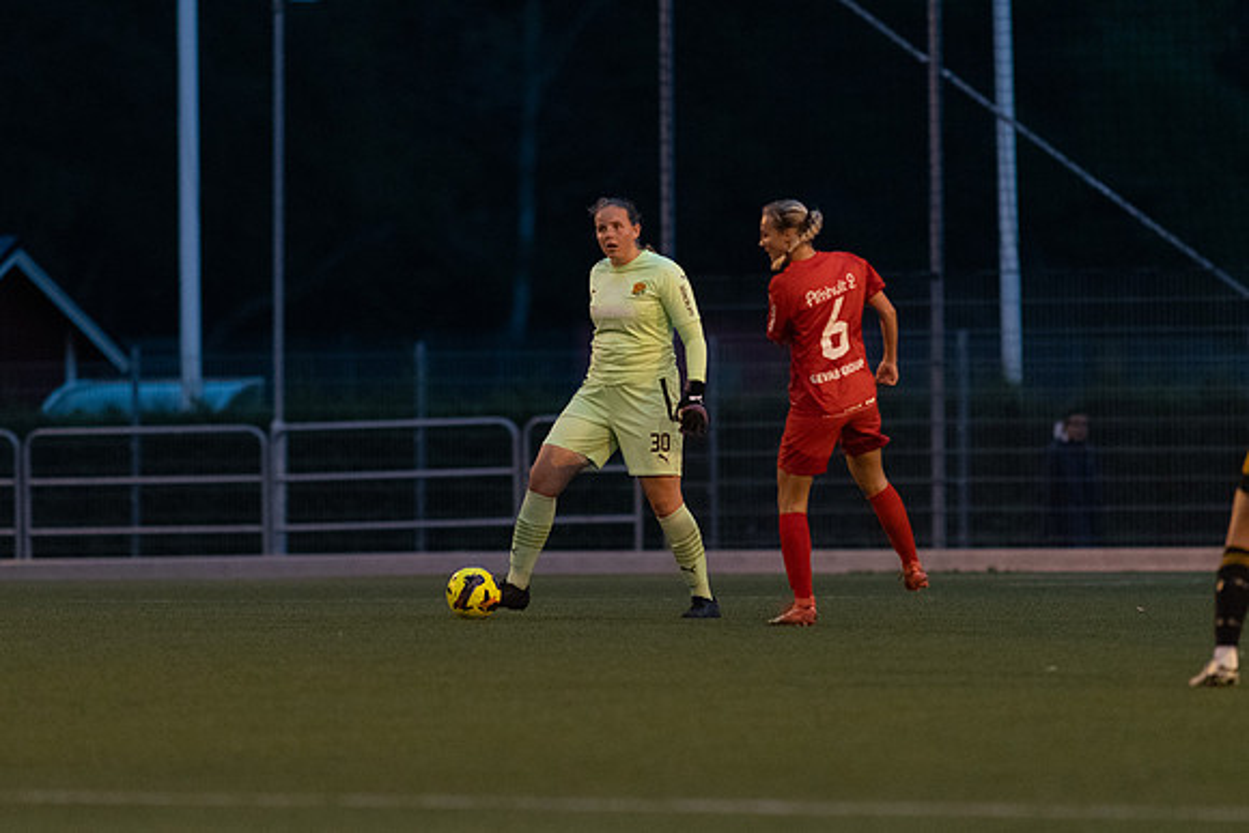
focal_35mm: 461
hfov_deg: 4.5
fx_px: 15985
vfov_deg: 3.0
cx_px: 624
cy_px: 416
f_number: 3.2
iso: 4500
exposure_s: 1/800
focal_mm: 300
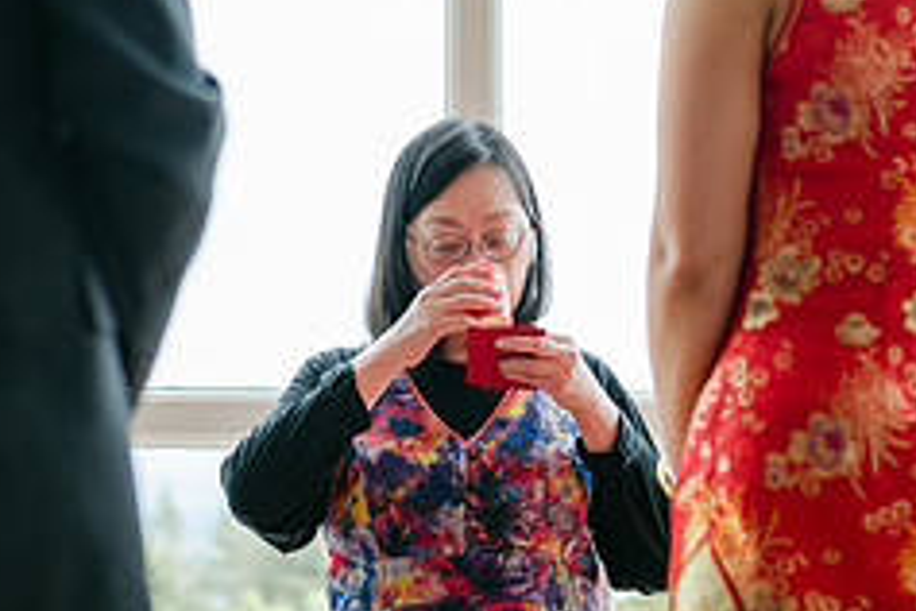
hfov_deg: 23.4
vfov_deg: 15.6
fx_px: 2213
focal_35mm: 87
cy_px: 154
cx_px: 392
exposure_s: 1/1000
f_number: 1.4
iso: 100
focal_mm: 35
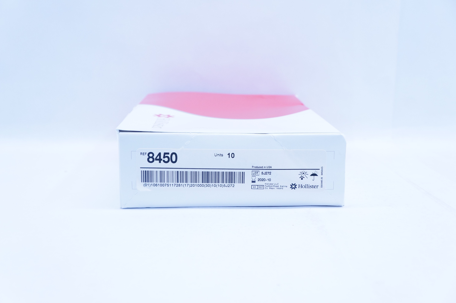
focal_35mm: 45
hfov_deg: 43.6
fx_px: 569
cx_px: 228
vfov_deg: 29.8
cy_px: 152
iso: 800
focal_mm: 30
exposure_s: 1/125
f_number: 5.6
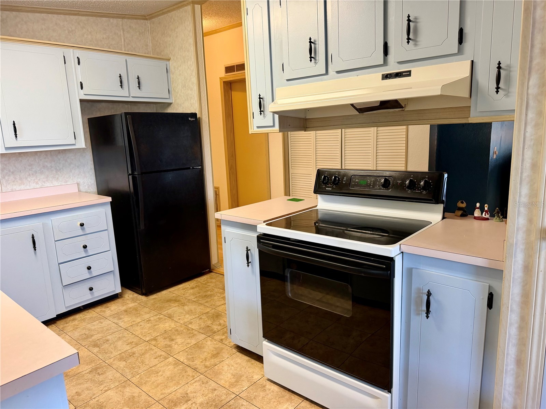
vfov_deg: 56.8
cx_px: 273
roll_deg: +2.3
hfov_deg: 71.6
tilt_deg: -10.9
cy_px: 204
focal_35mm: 24
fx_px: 379
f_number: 1.78
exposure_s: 1/60
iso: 200
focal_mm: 6.76
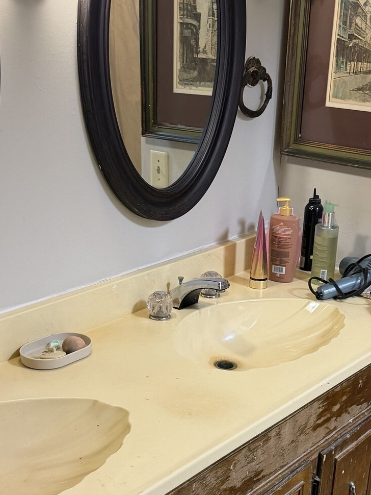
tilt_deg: -19.9
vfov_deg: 33.6
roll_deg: -2.2
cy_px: 306
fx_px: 814
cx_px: 198
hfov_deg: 25.7
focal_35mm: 57
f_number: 1.78
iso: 250
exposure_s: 1/60
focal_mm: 6.76
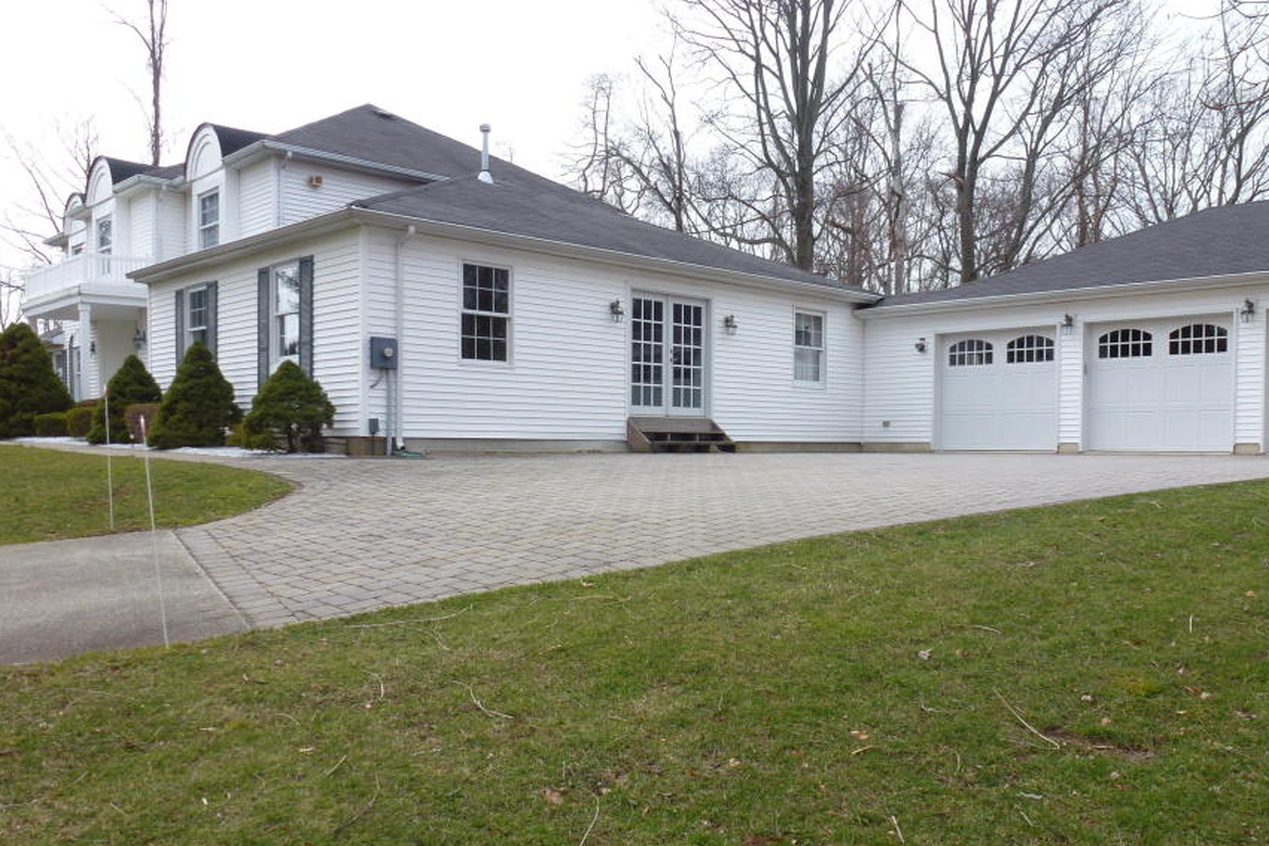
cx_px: 706
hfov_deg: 61.8
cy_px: 517
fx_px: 1057
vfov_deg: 43.3
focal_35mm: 30
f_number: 4
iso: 100
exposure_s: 1/320
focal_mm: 4.3
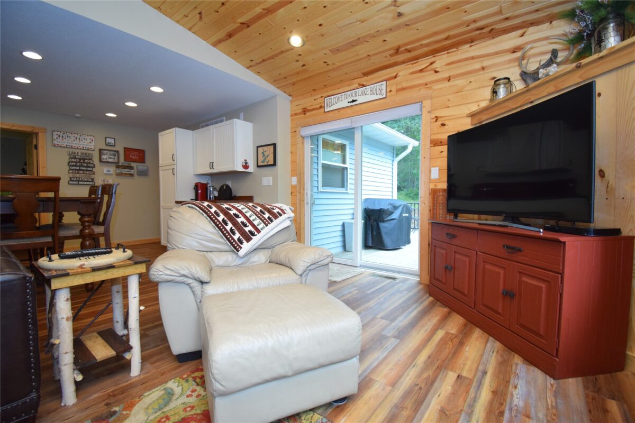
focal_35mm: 15
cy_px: 212
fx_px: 265
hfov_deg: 100.4
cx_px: 318
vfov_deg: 77.3
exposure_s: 1/60
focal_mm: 10
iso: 1400
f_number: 4.5
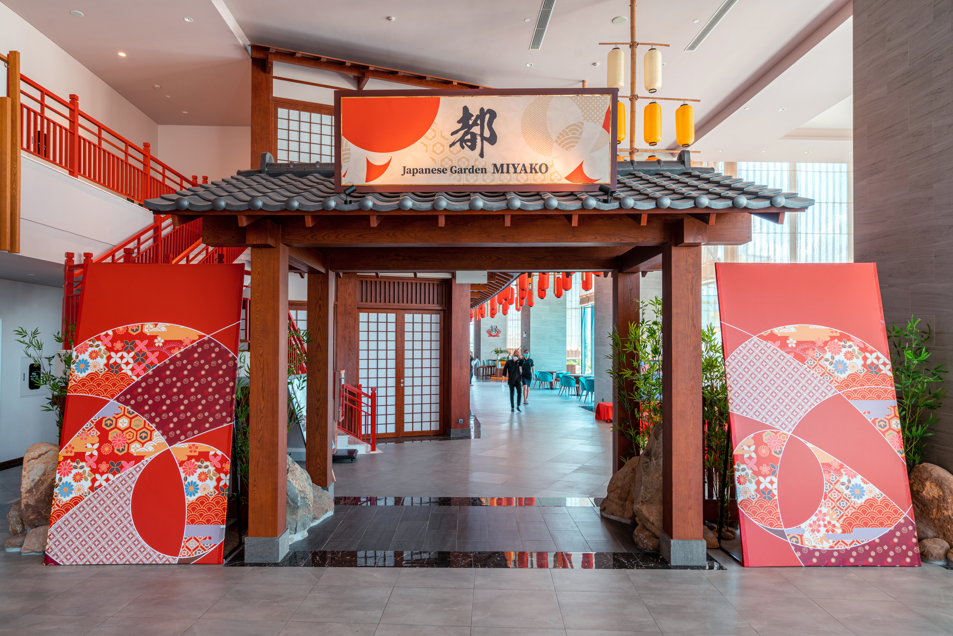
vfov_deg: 57.2
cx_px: 476
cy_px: 318
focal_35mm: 22
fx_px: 582
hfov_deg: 78.6
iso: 200
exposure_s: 1/20
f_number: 9
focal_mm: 22
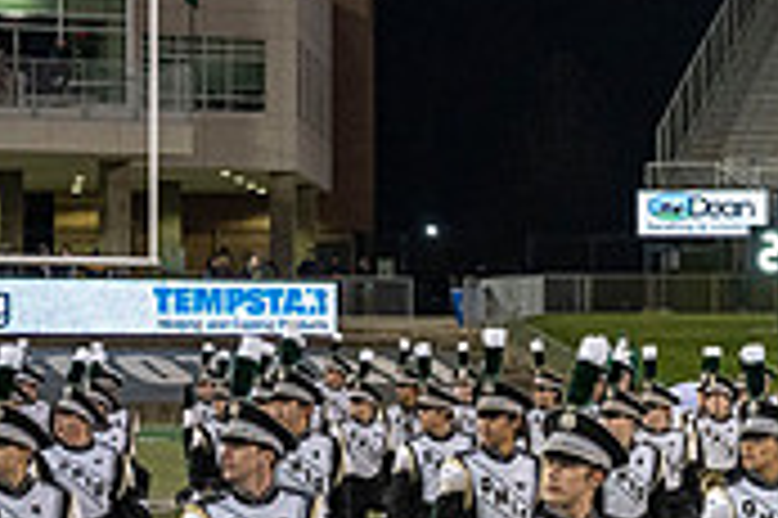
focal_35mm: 178
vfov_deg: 7.7
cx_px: 1120
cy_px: 444
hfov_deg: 11.2
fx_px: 3843
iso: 2000
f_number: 4
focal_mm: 53
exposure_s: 1/500
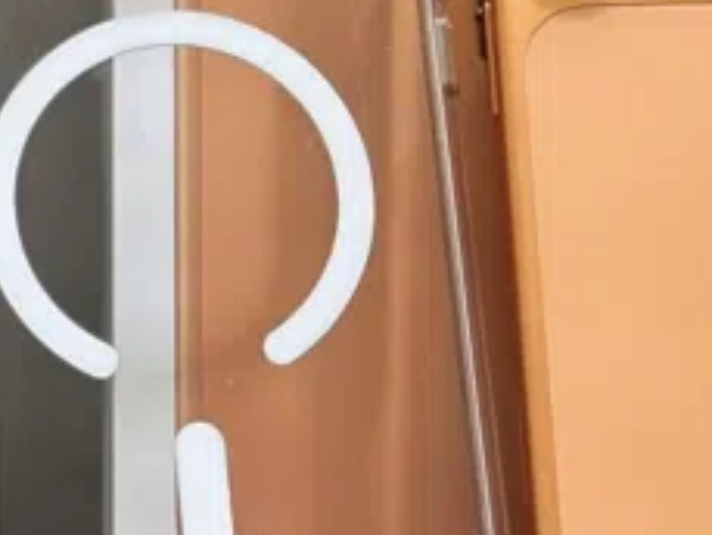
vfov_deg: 11.0
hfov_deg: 14.3
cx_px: -90
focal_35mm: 134
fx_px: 2758
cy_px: 131
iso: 320
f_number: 1.78
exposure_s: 1/50
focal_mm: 6.86
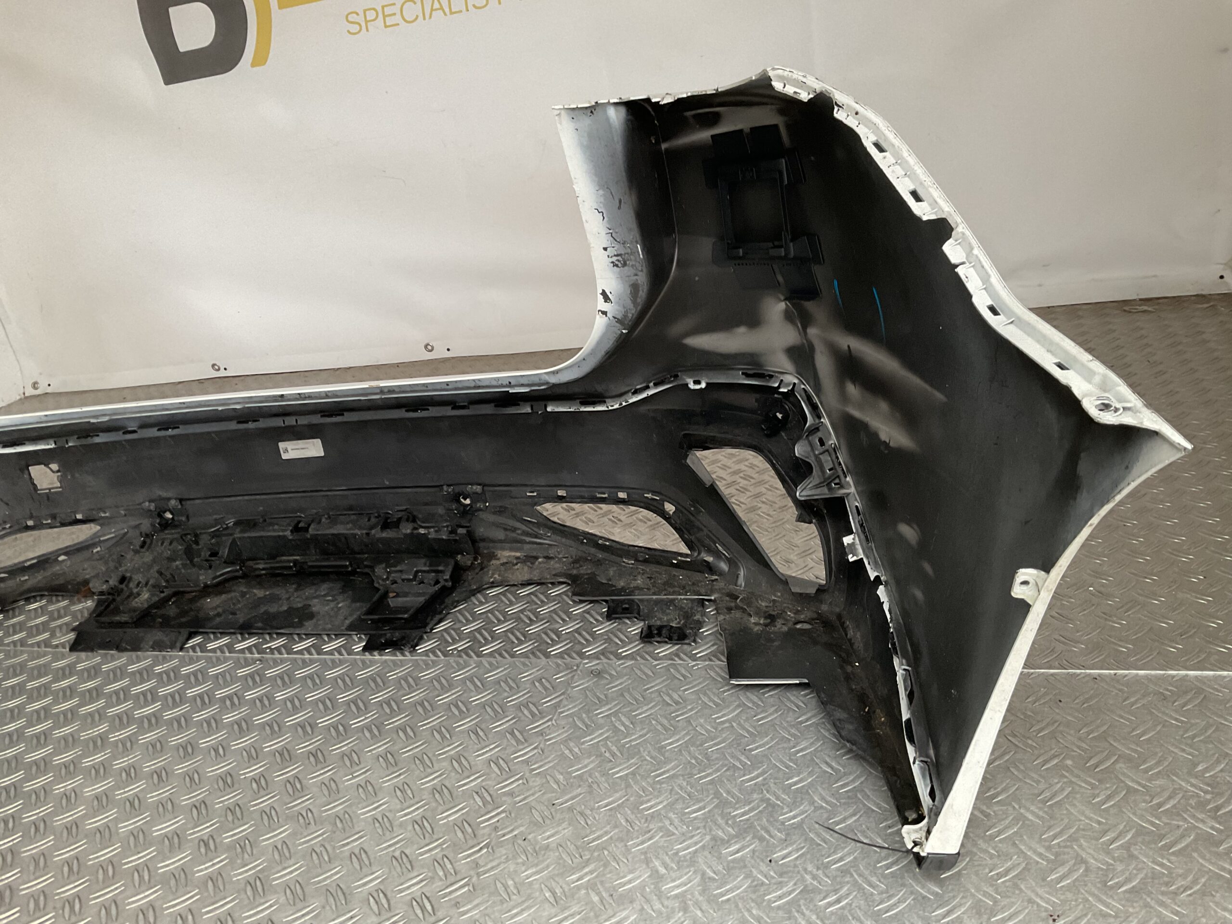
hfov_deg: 61.7
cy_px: 462
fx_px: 1032
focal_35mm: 29
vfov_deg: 48.2
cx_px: 616
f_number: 1.8
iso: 100
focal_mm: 3
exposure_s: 1/50
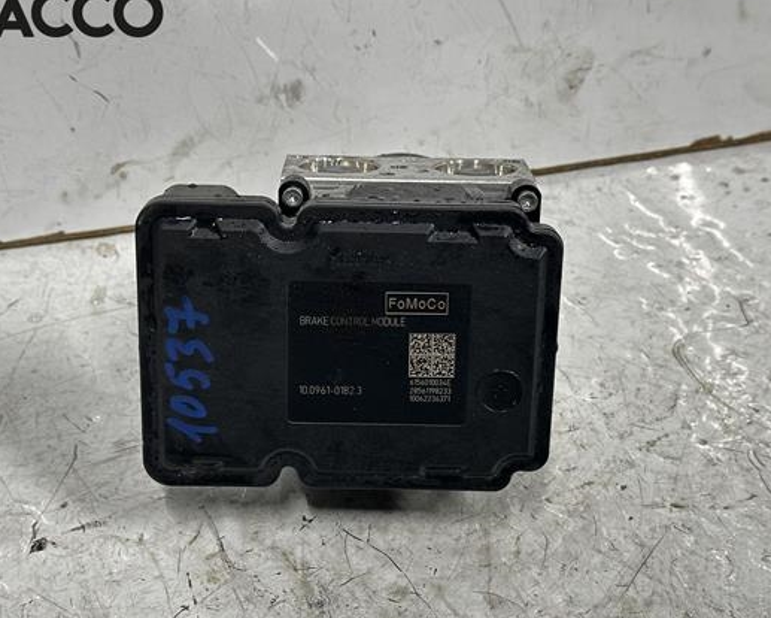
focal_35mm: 58
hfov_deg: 32.5
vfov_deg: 26.2
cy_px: 345
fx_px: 1324
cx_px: 353
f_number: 1.78
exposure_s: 1/33
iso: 200
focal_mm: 6.86
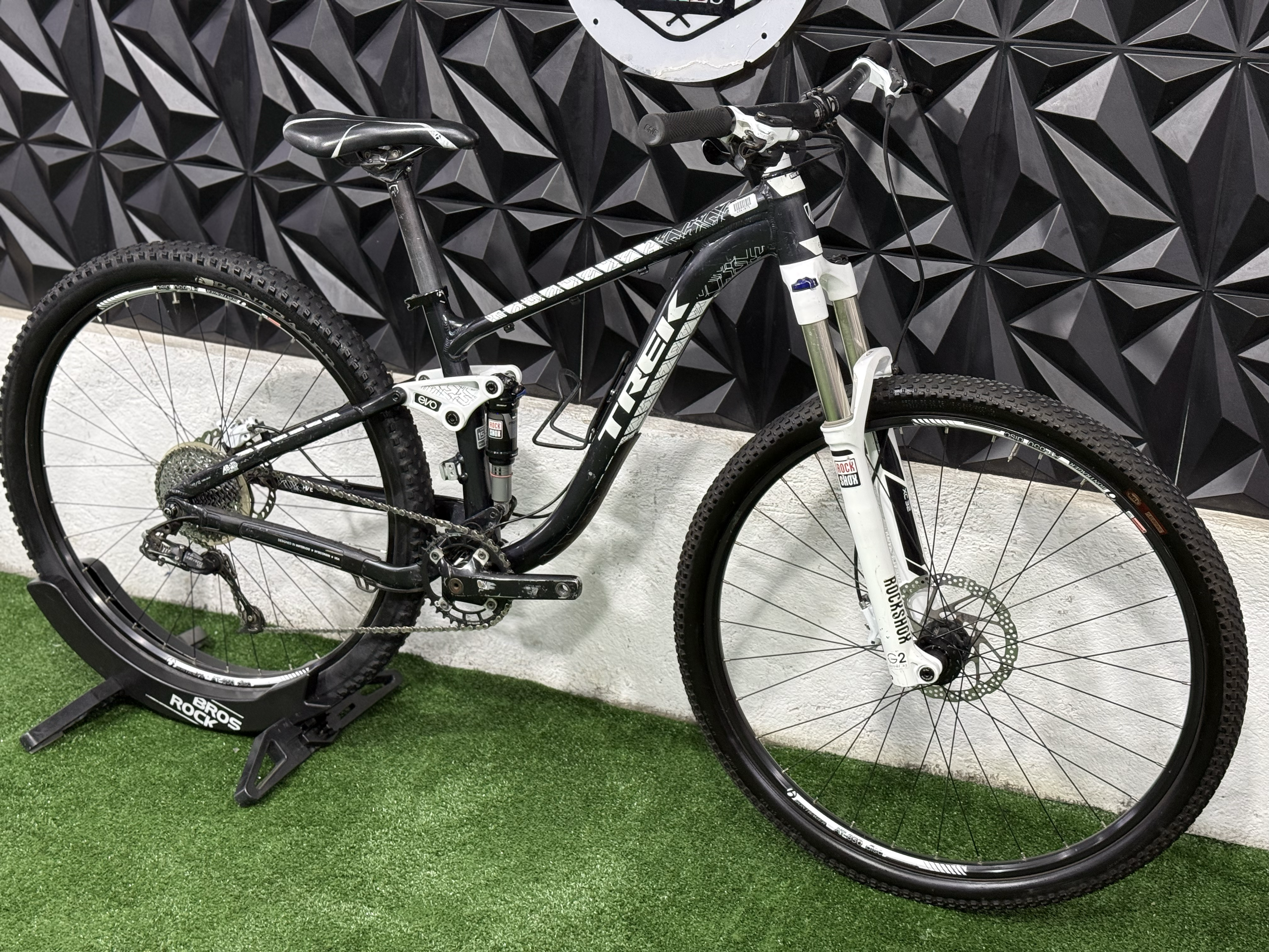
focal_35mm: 48
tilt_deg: -19.1
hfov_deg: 39.7
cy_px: 476
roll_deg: -2.9
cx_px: 634
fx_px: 1760
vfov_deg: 30.3
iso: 160
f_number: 1.78
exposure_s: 1/60
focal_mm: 6.76
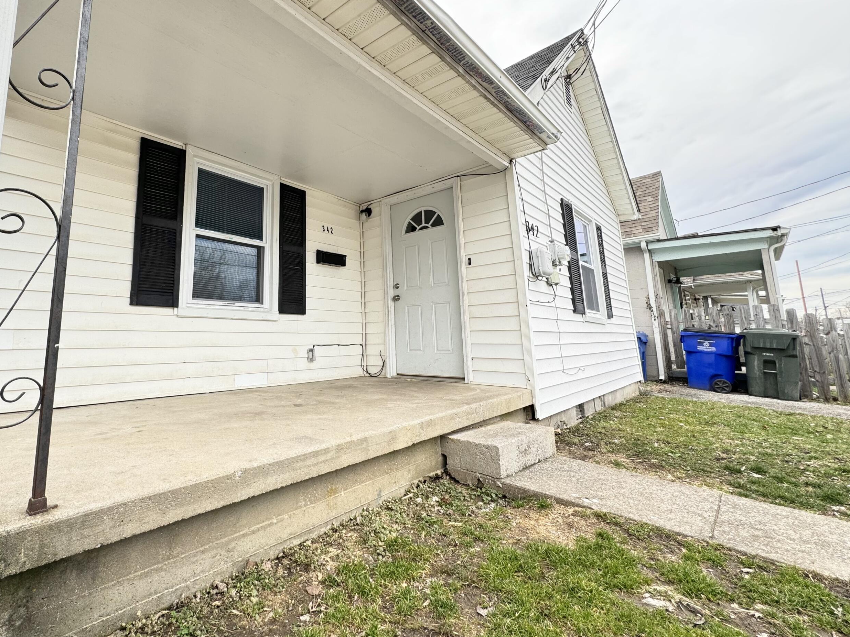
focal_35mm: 17
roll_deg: +0.7
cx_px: 339
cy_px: 275
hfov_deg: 89.8
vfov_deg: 74.3
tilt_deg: +10.5
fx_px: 417
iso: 40
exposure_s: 1/106
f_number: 2.2
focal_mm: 2.22
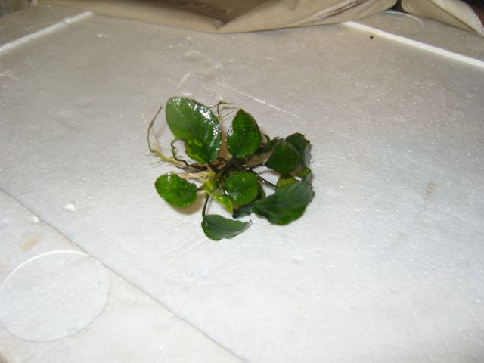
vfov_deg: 40.7
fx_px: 489
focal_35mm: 35
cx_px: 242
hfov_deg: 52.6
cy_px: 182
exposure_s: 1/30
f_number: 2.8
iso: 100
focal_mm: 7.4
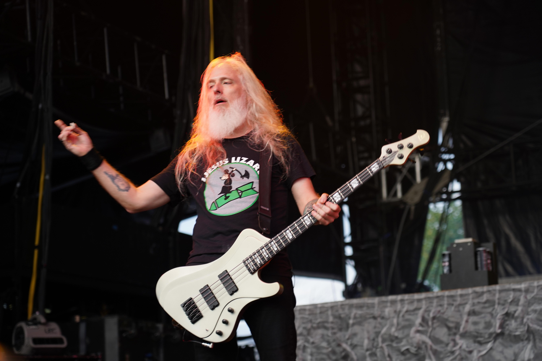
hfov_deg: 19.5
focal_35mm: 105
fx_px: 1581
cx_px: 271
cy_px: 180
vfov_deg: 13.0
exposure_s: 1/125
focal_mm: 105
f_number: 4
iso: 250
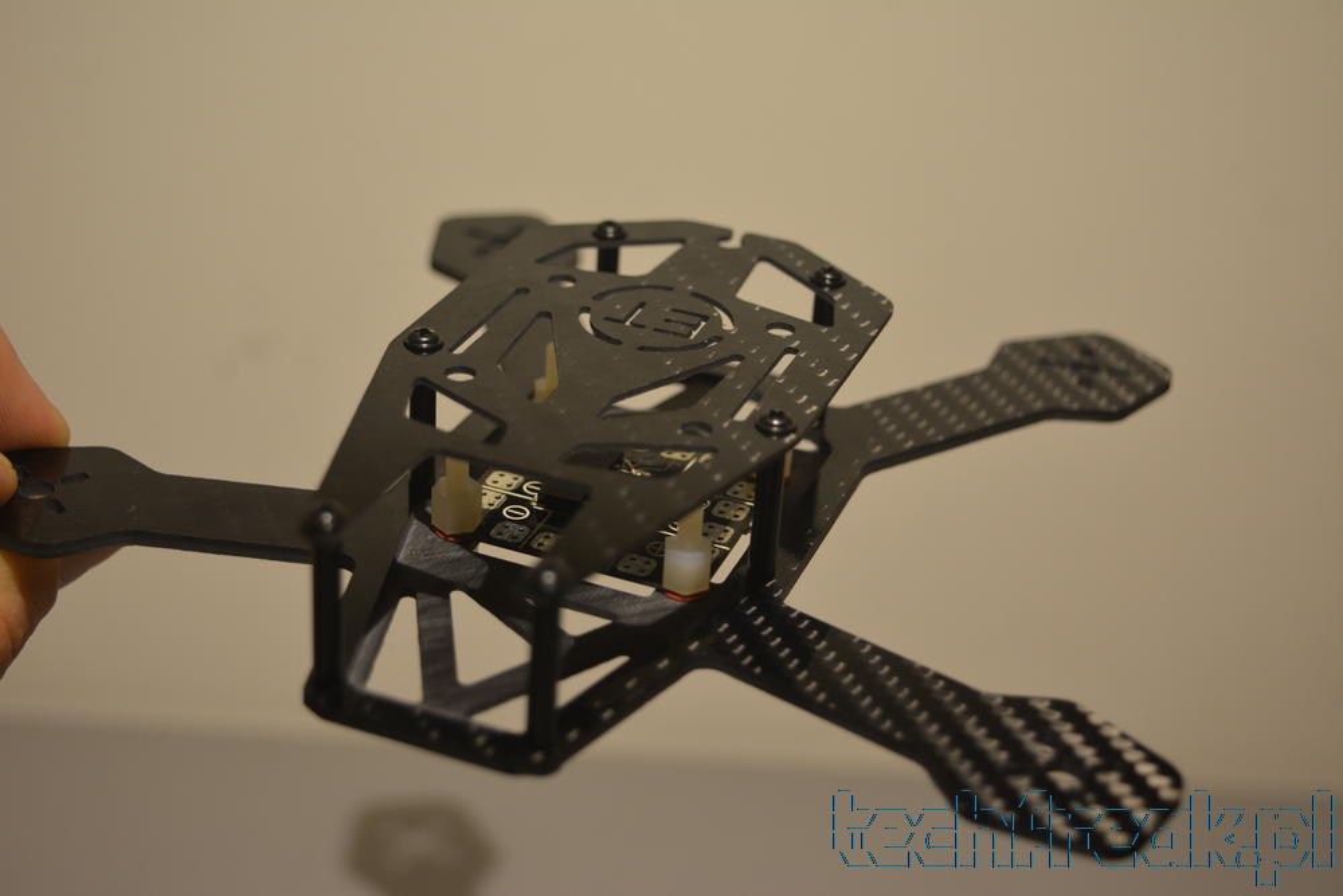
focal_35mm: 60
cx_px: 672
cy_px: 448
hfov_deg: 33.4
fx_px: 2239
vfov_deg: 22.6
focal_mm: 40
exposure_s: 1/80
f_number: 4.8
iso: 400
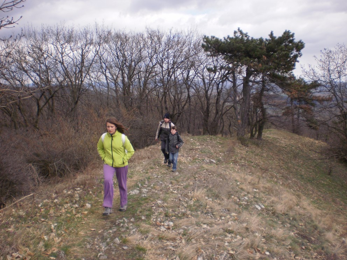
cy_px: 130
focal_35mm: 38
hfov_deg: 49.0
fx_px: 381
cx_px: 174
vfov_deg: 37.7
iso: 100
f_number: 3.1
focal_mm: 6.3
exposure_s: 1/640
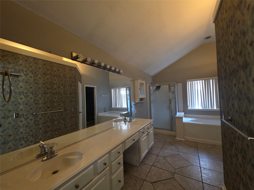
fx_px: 95
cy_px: 95
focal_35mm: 13
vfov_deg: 89.9
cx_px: 127
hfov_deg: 106.2
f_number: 1.9
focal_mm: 2.2
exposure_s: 1/60
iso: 320
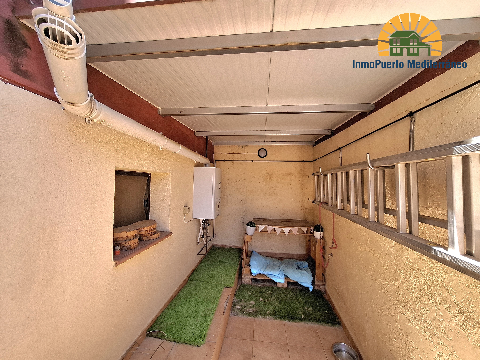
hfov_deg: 106.2
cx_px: 240
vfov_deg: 89.9
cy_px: 180
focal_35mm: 13
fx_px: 180
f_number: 2.2
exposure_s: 1/137
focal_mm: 1.74
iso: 40
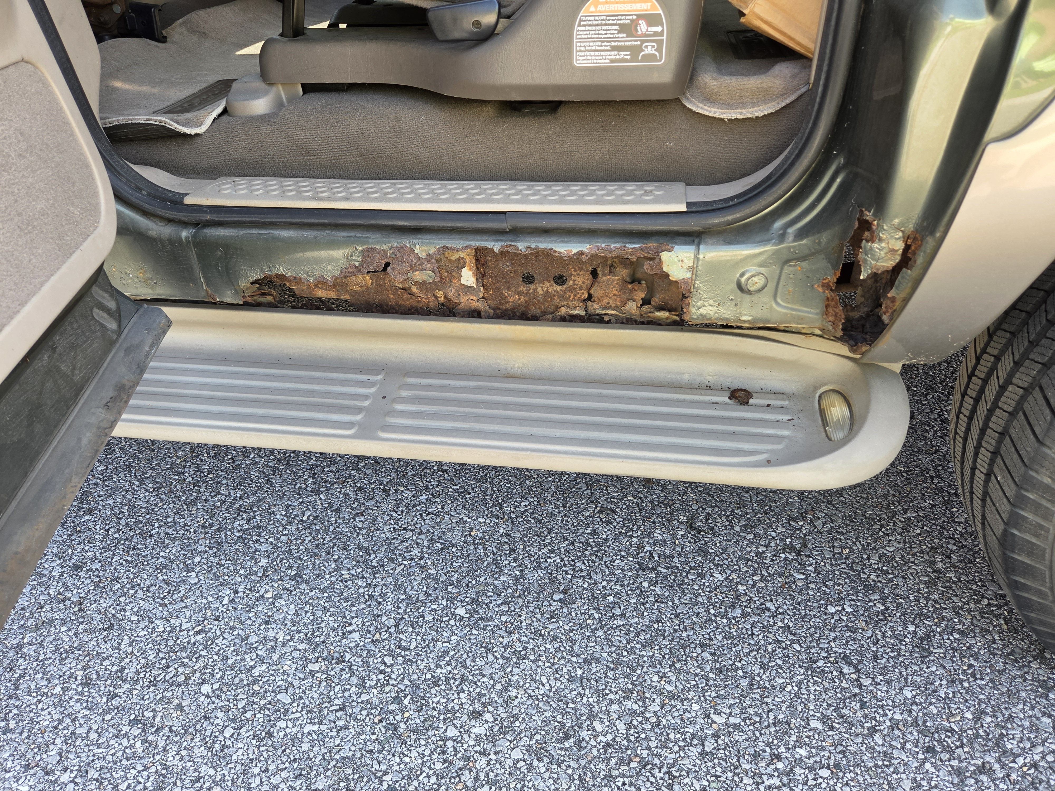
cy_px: 396
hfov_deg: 73.9
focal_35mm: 23
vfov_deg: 58.9
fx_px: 701
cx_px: 528
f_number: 1.8
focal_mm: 5.4
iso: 80
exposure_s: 1/180
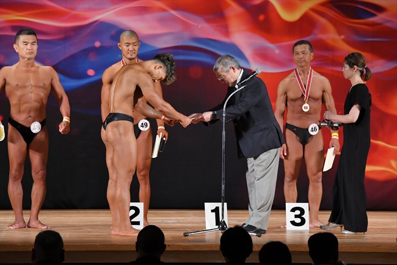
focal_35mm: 202
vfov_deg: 6.8
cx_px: 198
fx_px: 2227
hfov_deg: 10.2
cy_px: 132
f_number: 5.6
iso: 3200
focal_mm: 135
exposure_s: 1/400
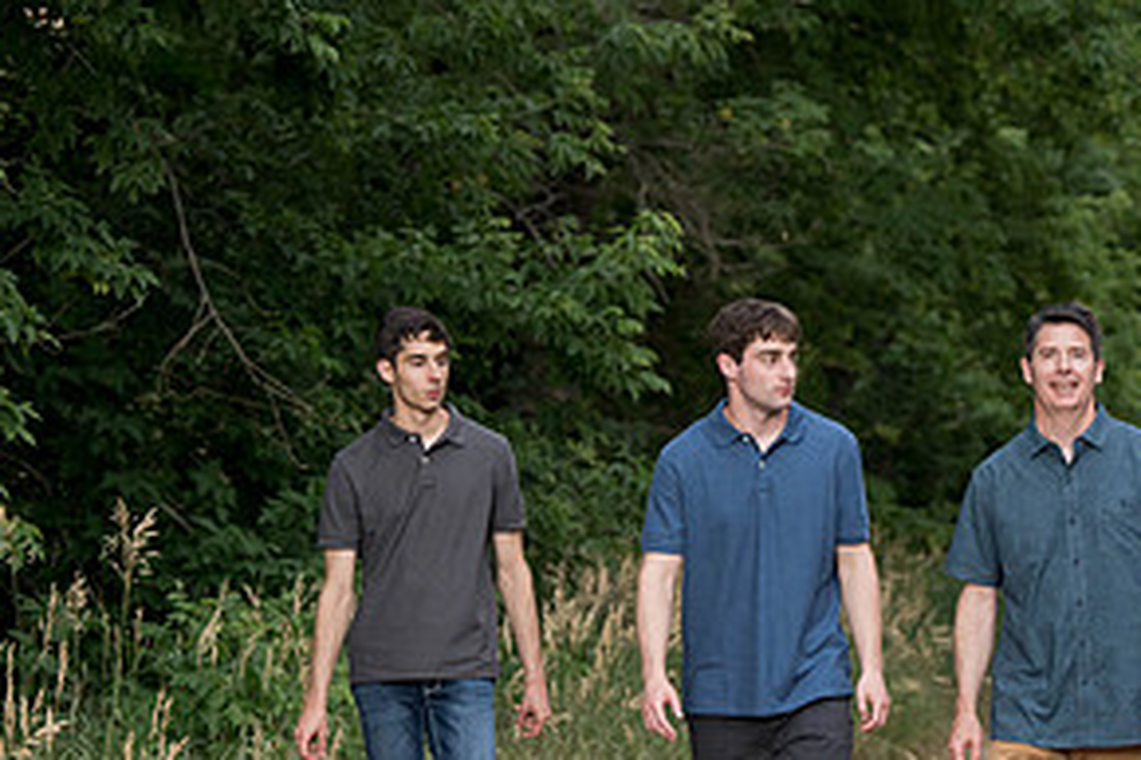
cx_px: 1051
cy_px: 723
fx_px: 7032
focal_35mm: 222
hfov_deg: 9.2
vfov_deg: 6.2
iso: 1600
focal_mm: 111
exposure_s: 1/200
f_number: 3.5
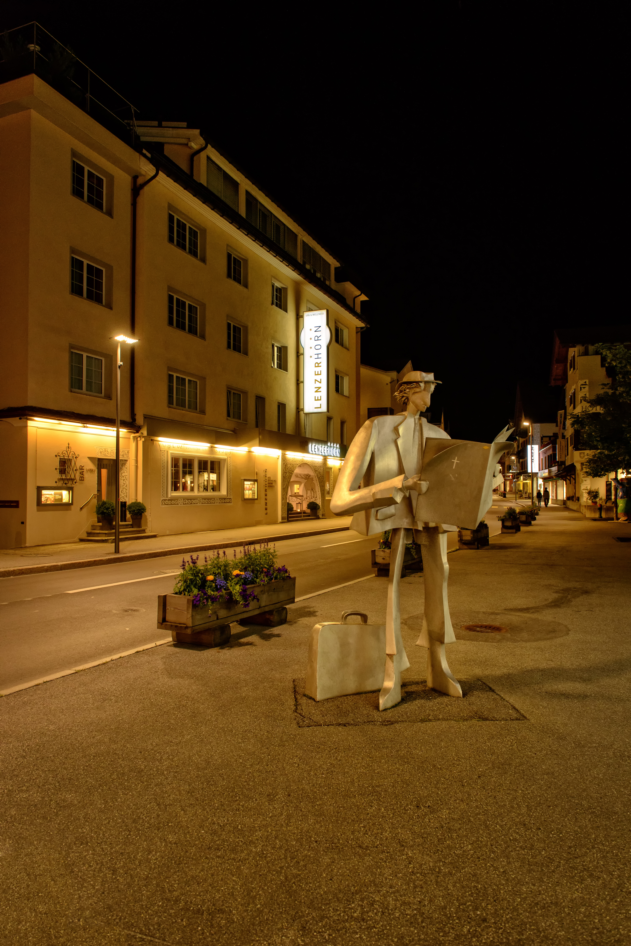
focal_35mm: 24
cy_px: 473
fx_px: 630
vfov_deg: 73.7
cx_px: 316
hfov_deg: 53.2
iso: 1600
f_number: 5.6
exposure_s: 1/10
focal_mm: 24
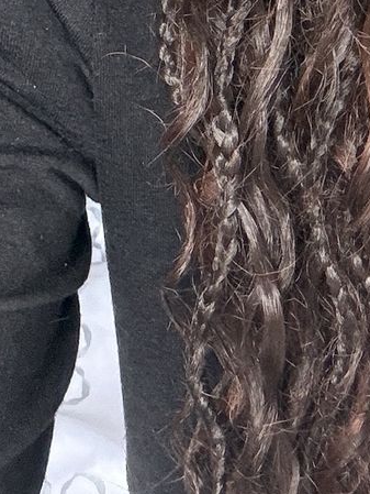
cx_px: 664
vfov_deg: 14.9
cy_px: -420
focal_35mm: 114
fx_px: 1624
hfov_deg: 12.0
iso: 200
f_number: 1.9
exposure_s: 1/60
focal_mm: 2.71
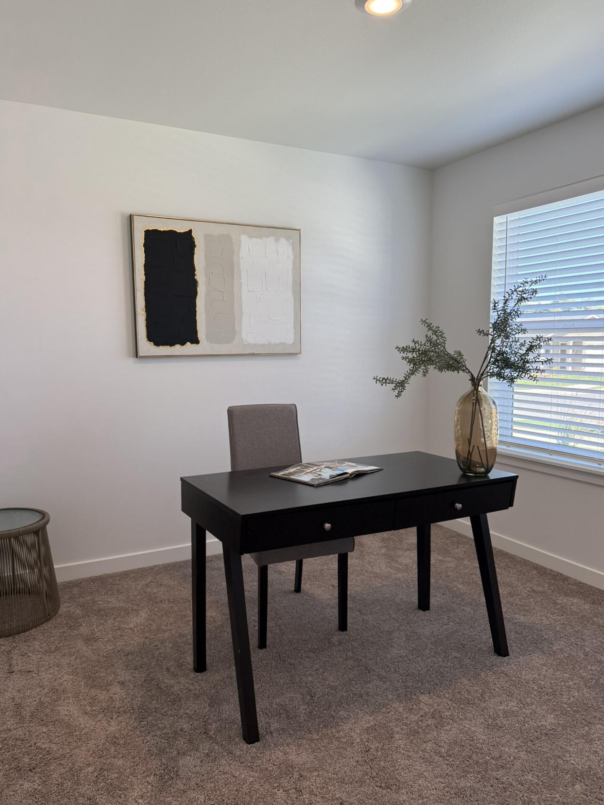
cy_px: 393
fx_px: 582
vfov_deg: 69.4
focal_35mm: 25
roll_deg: -0.2
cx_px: 297
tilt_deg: -4.3
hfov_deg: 54.9
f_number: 1.78
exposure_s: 1/240
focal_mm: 6.76
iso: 160
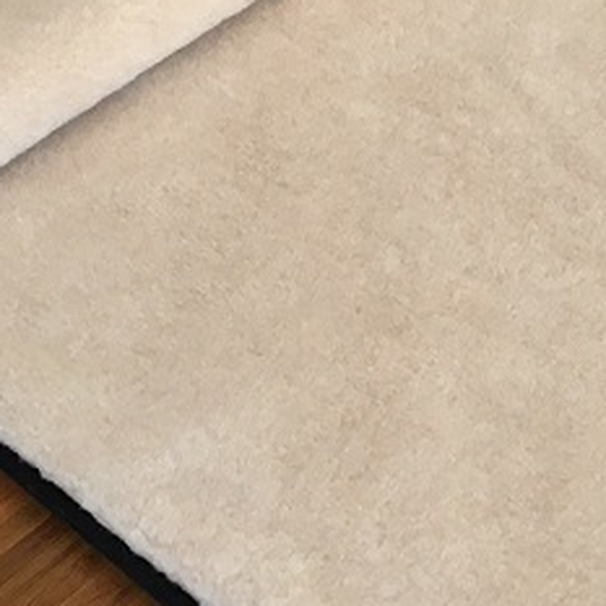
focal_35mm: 110
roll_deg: +1.1
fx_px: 2179
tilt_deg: -41.5
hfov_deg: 15.7
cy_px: 49
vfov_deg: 15.6
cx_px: 536
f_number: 2.2
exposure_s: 1/33
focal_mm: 4.15
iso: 80
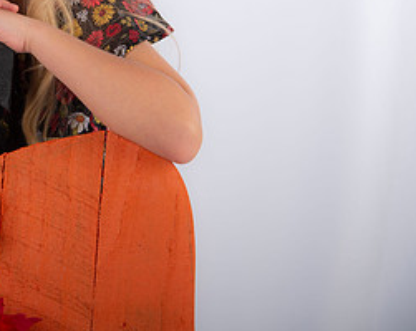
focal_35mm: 152
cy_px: 17
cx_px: -20
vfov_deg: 10.1
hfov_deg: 12.5
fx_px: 1869
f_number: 5.6
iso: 100
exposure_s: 1/200
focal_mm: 70
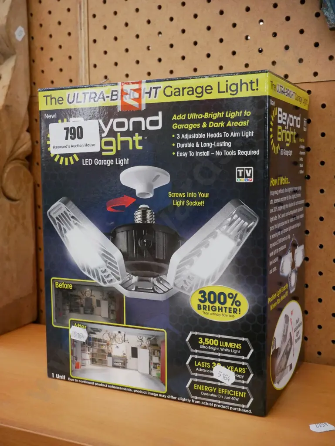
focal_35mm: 40
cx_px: 168
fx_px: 516
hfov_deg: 36.0
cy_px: 223
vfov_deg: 46.8
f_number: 5.6
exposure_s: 1/80
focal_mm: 20
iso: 3200
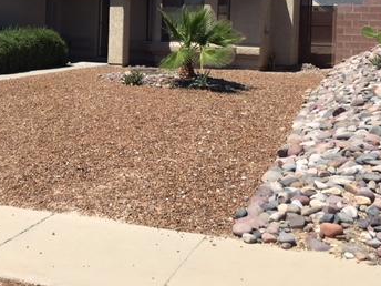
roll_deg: -2.3
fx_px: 594
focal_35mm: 54
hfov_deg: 34.4
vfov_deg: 26.3
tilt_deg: -0.6
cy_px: 38
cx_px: 72
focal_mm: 4.15
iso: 25
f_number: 2.2
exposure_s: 1/2137
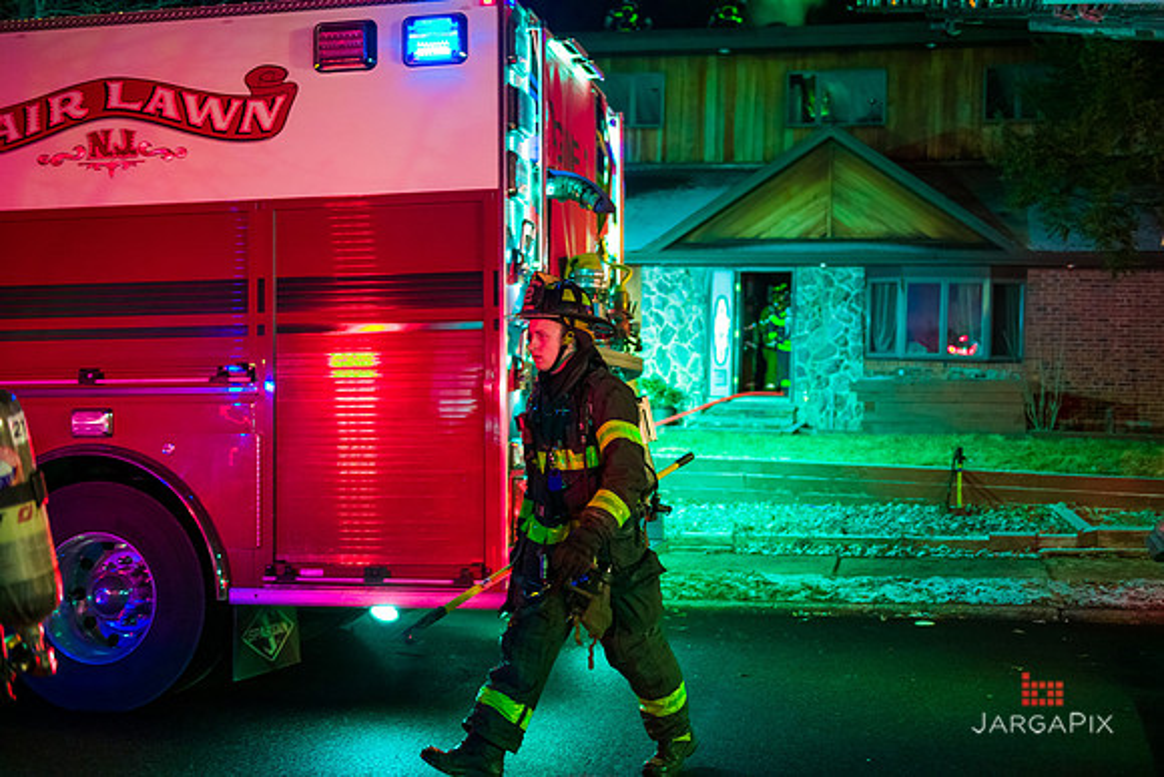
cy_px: 388
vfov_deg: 31.9
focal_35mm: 42
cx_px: 582
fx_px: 1358
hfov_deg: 46.4
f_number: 3.2
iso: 1600
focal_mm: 42
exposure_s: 1/125
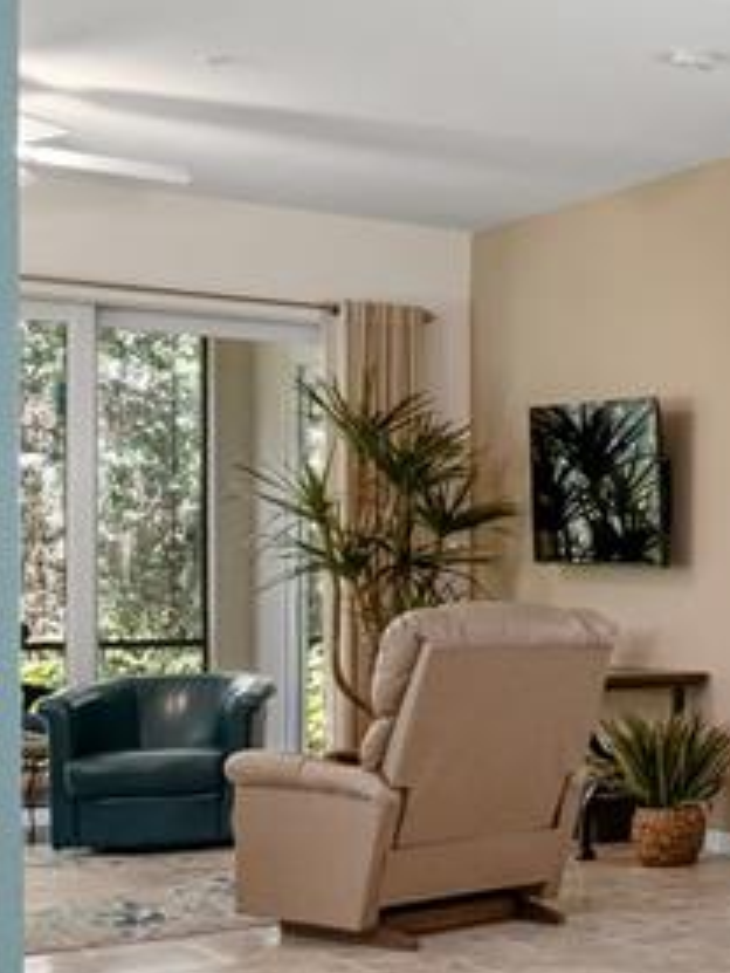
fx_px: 1848
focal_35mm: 66
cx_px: 1456
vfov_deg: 29.4
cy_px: 569
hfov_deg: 16.8
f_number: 8
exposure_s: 1/10
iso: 400
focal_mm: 18.5
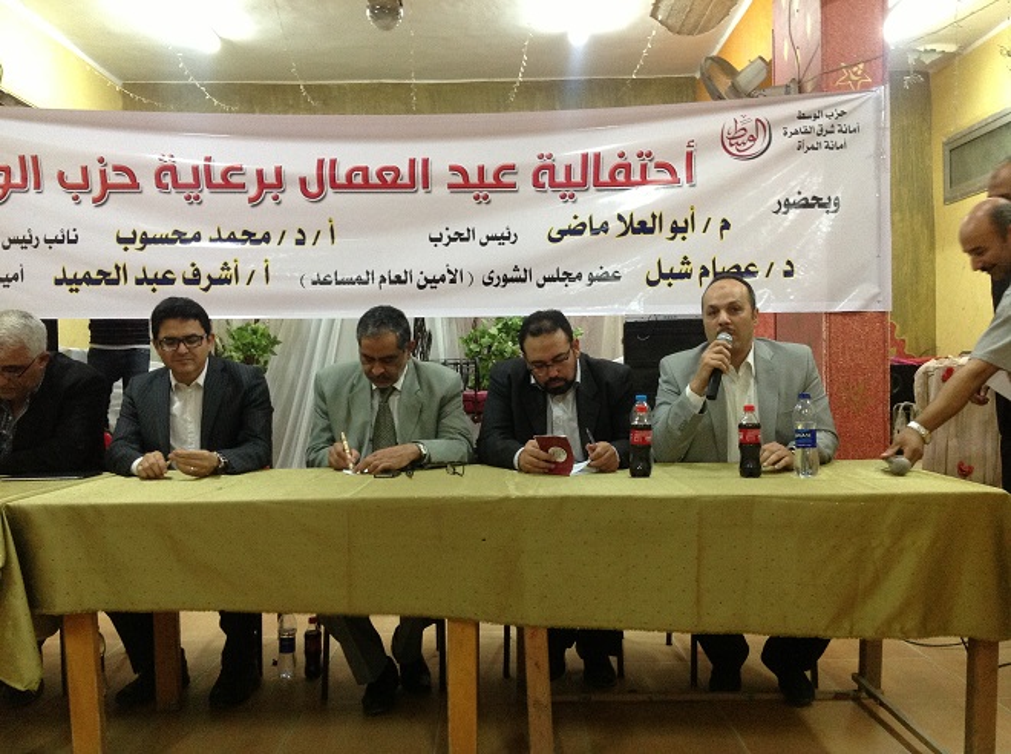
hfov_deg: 52.7
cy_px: 377
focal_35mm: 35
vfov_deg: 40.6
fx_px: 1020
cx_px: 506
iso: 250
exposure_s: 1/17
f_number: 2.4
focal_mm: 4.28
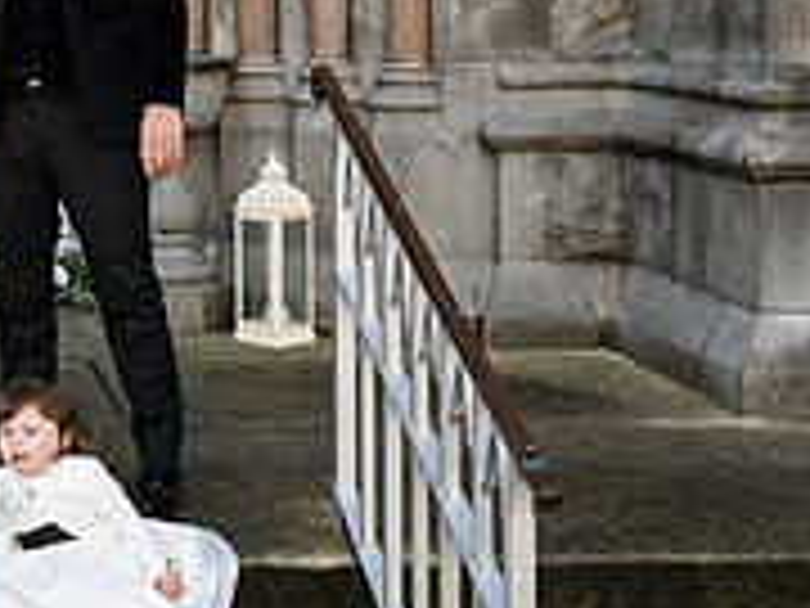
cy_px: -52
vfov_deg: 16.7
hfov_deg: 21.1
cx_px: -184
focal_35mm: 86
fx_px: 2012
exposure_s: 1/400
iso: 320
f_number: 5.6
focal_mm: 27
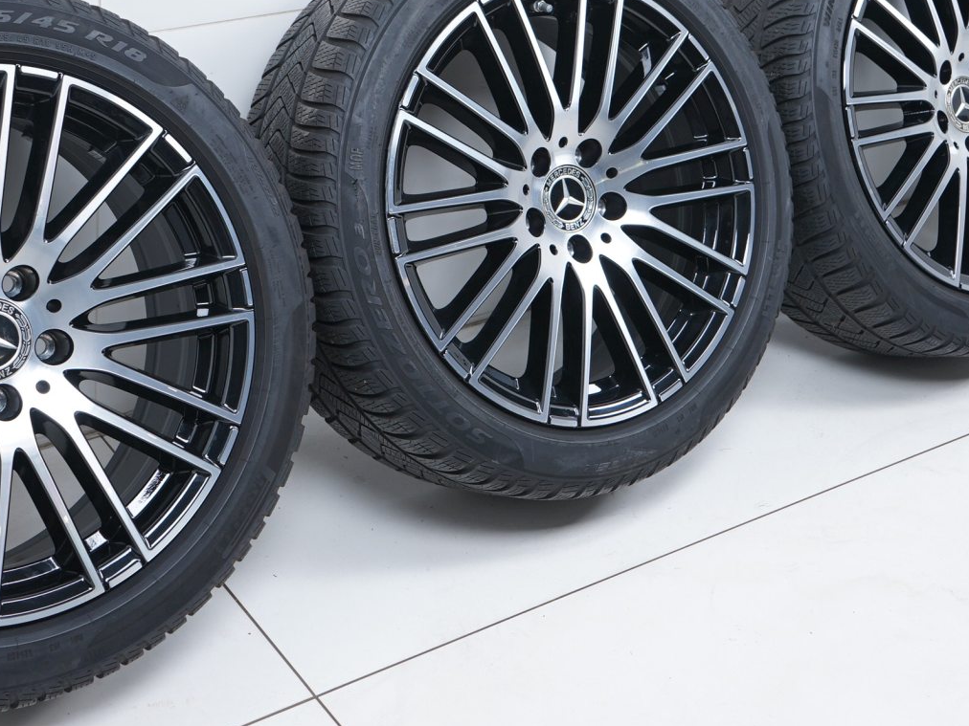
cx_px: 478
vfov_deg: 23.2
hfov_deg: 31.2
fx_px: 1736
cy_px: 124
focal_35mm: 62
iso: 250
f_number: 7.1
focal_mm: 34
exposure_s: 1/125
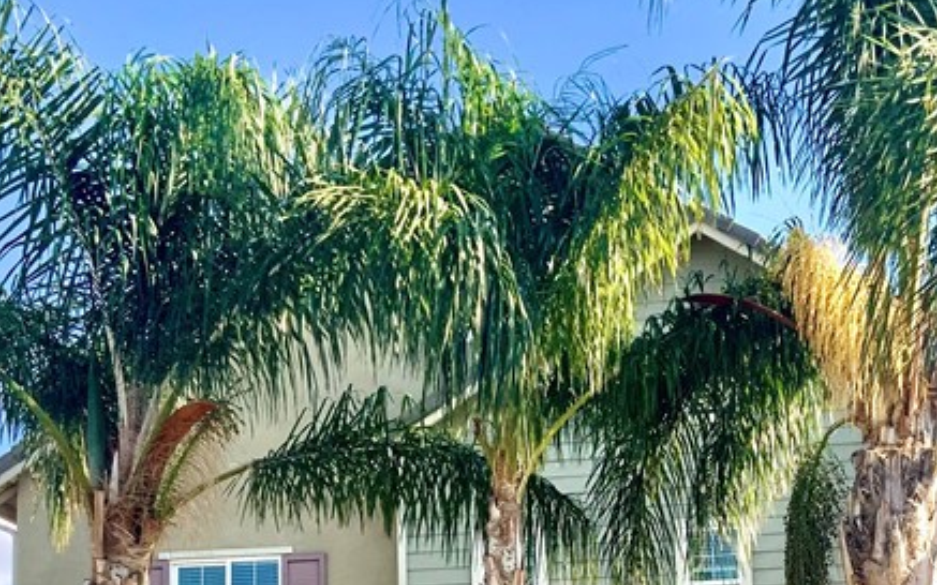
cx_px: 675
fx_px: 1838
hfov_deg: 28.3
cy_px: 707
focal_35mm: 72
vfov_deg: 17.2
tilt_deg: +8.8
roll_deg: +1.4
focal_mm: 3
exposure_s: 1/1098
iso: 16
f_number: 1.8
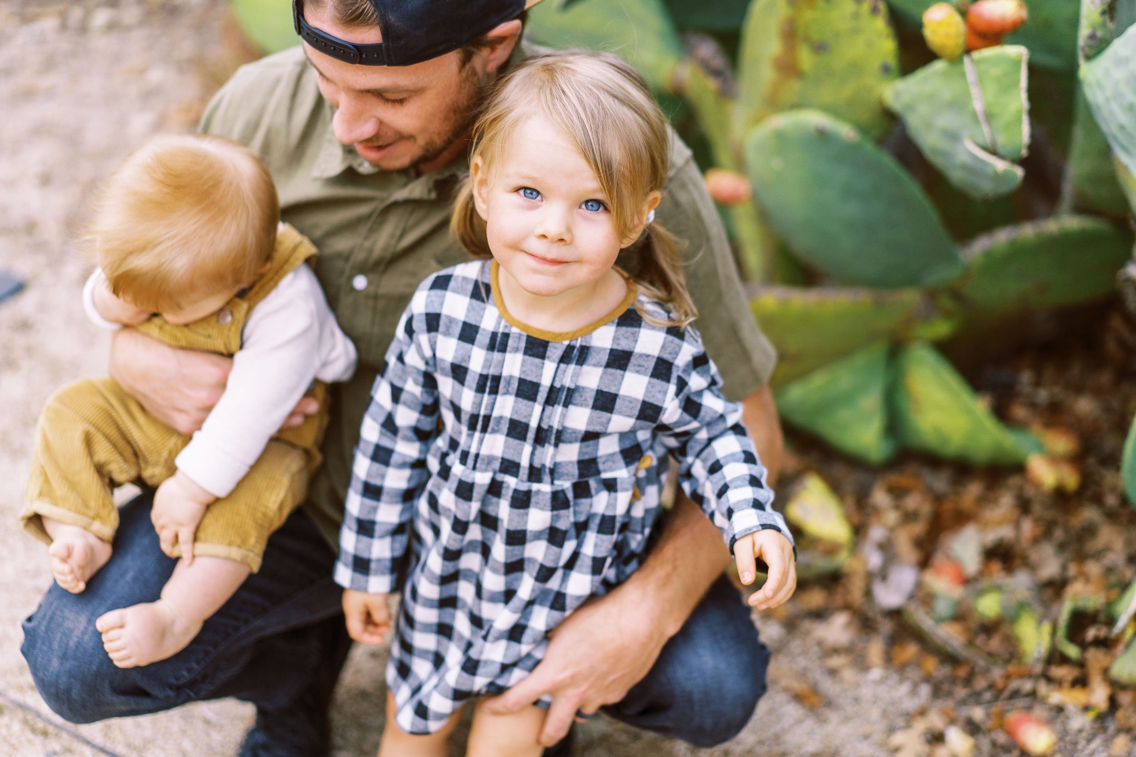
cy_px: 378
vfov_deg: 24.6
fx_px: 1736
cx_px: 568
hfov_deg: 36.2
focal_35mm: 55
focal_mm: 55
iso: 400
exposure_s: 1/1250
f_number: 2
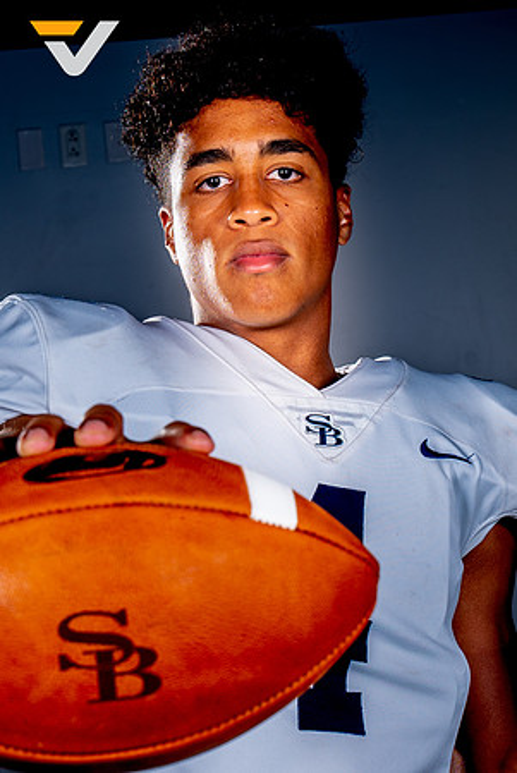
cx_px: 249
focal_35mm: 93
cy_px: 425
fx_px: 1993
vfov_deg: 21.9
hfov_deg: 14.8
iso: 100
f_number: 8
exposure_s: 1/125
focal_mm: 50
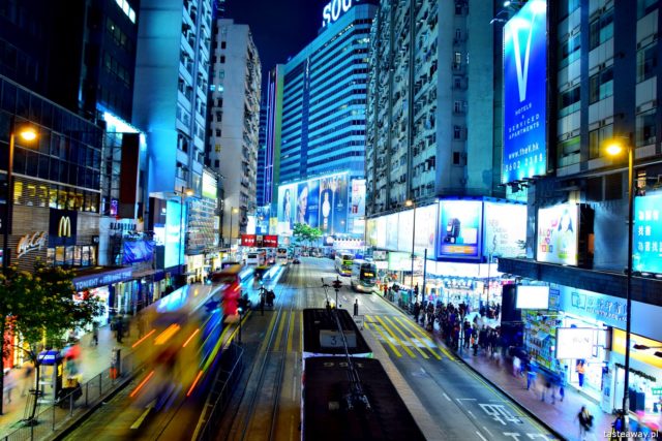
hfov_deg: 67.4
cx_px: 331
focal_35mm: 27
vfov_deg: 48.0
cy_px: 220
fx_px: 497
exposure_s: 1/1.3
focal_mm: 18
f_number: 6.3
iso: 100
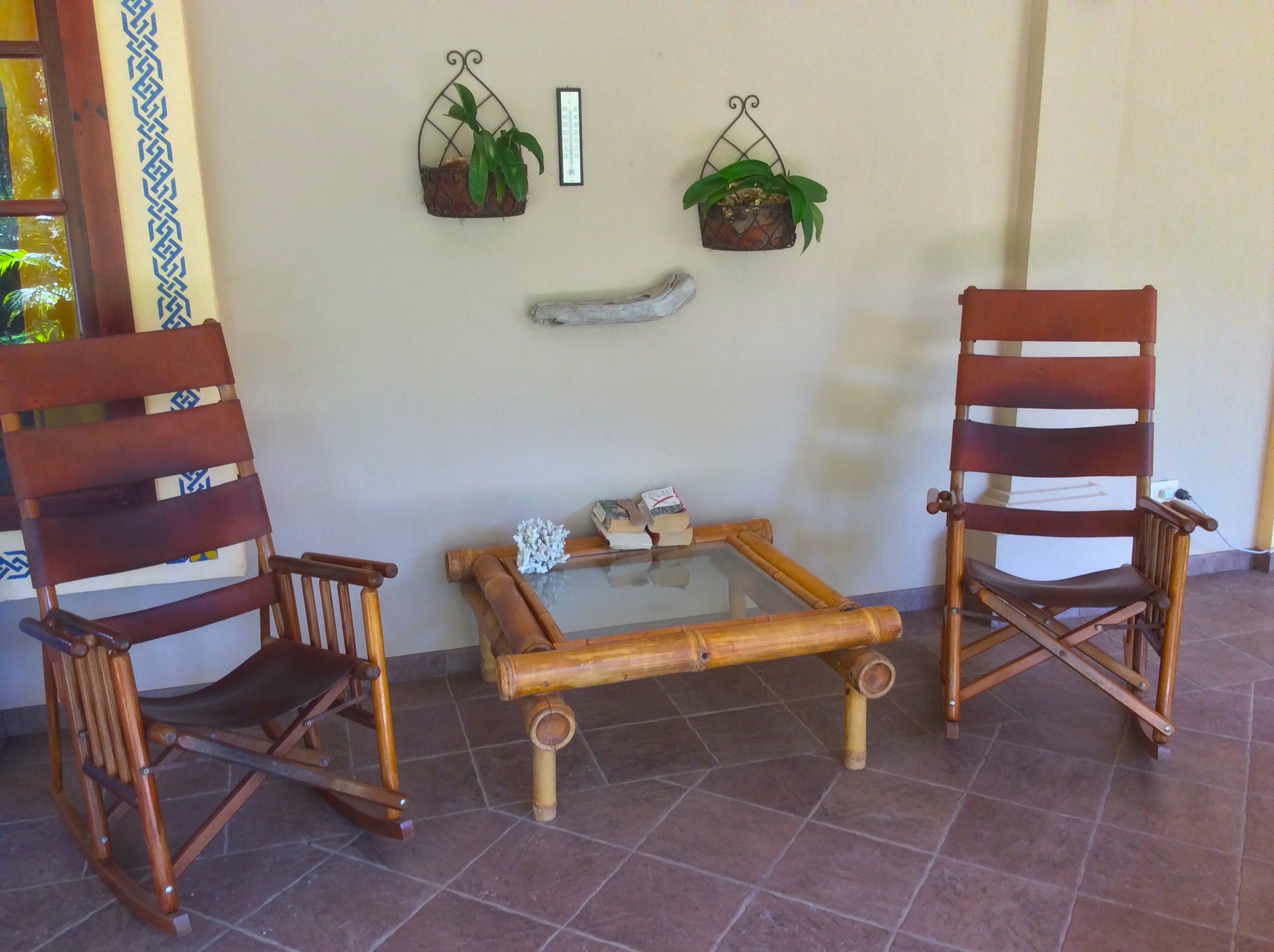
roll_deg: +2.6
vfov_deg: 44.1
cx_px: 637
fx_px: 1176
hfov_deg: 56.9
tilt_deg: -15.0
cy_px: 476
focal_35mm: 32
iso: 32
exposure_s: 1/30
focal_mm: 3.3
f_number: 2.4
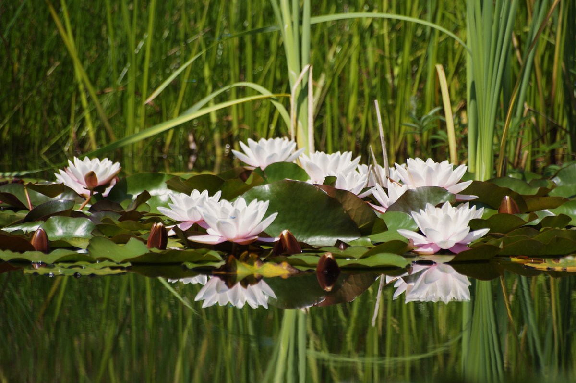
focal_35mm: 450
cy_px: 192
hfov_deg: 4.6
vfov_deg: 3.0
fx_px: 7191
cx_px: 288
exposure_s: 1/800
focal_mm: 300
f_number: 7.1
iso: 200
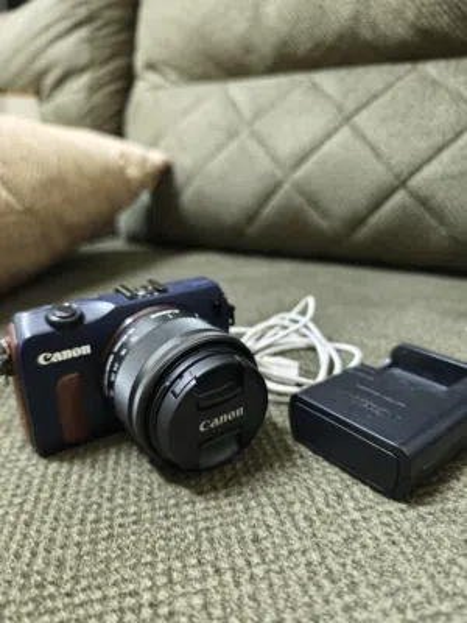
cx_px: 234
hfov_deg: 58.9
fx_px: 414
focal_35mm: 23
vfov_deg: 73.9
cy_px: 312
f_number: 1.67
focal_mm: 8.71
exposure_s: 1/33.3
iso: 200
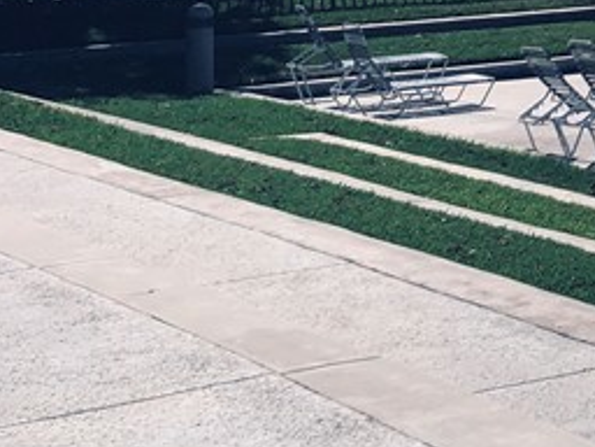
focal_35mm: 112
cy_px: -217
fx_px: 1925
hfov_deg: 14.9
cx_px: 1130
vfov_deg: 12.6
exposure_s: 1/3690
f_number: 1.8
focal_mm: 4
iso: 20
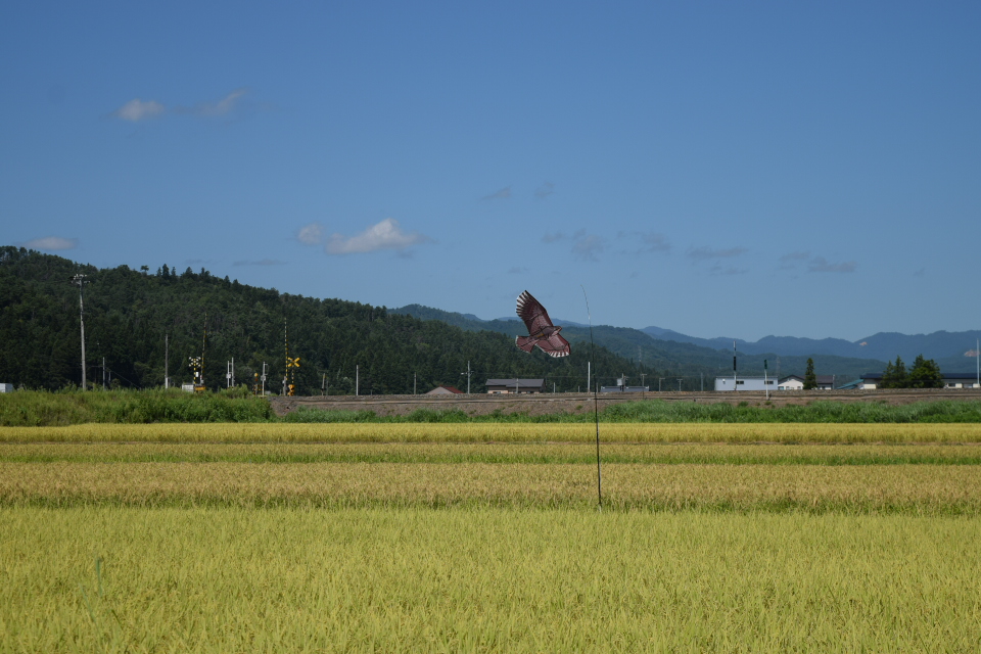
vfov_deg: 16.6
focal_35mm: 82
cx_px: 490
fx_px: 2248
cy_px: 327
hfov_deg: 24.6
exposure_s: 1/1000
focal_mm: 55
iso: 100
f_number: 5.6
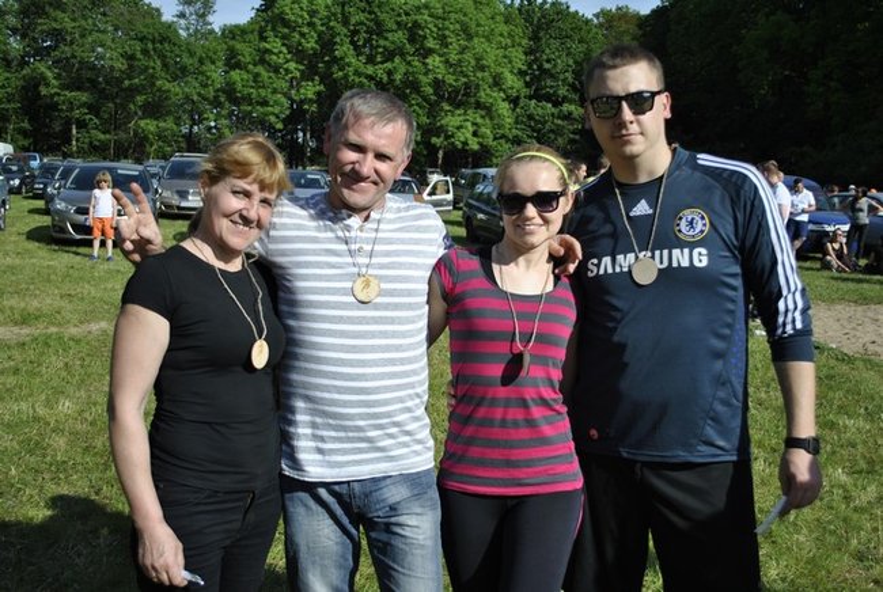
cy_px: 296
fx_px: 958
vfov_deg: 34.3
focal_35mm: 39
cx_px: 442
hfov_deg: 49.5
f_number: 4.2
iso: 100
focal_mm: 26
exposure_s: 1/1000
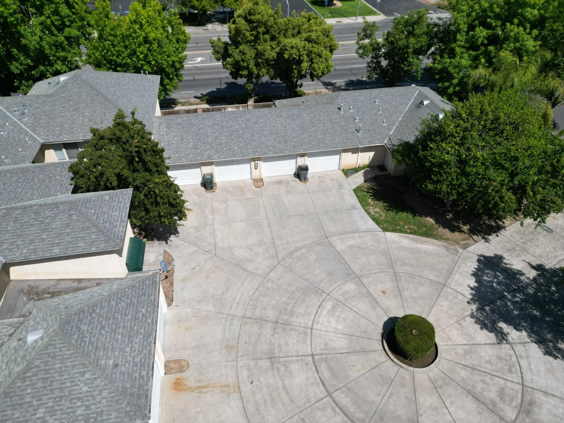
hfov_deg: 71.6
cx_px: 282
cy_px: 212
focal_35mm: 24
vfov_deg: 56.8
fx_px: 391
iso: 110
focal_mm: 6.72
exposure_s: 1/4000
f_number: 1.7
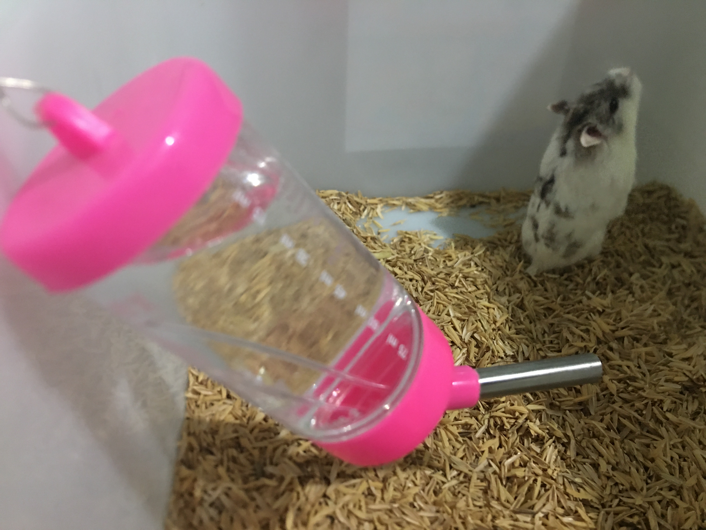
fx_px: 591
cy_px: 265
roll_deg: -1.1
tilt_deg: -41.6
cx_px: 353
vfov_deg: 48.2
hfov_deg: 61.7
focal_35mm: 29
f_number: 2.2
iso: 100
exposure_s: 1/4
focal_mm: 4.15
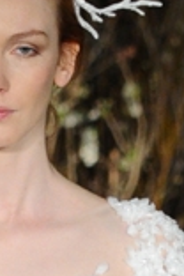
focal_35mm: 810
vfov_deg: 2.5
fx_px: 6210
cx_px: 101
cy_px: 712
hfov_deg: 1.7
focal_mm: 112
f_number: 5.6
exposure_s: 1/400
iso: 3200
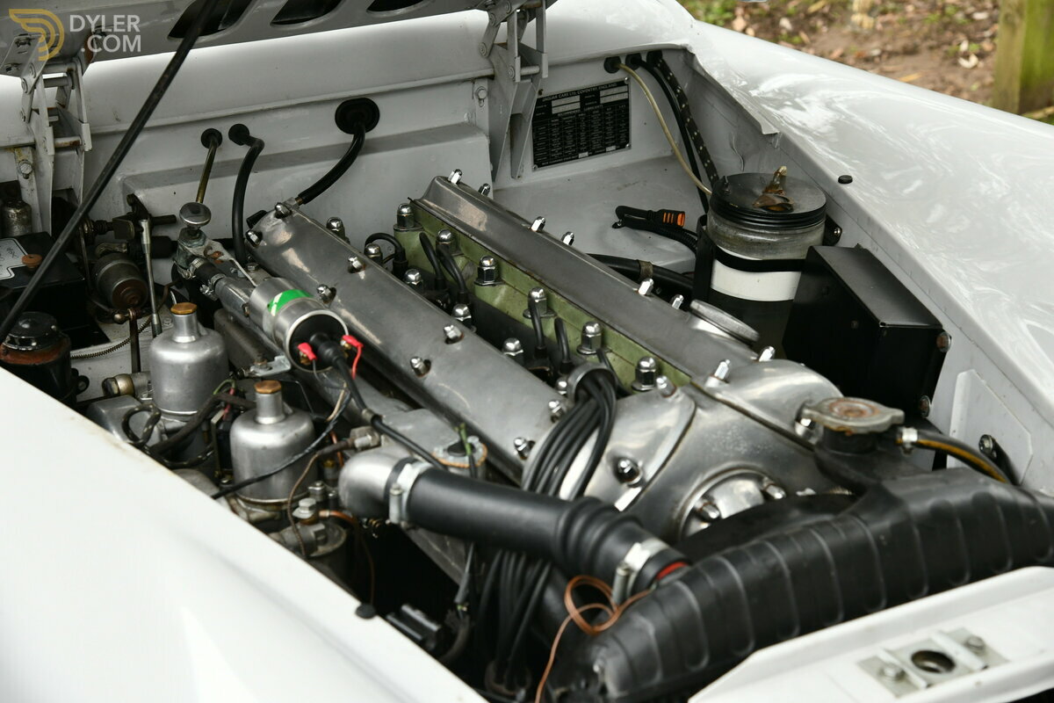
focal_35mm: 65
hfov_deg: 31.0
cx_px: 527
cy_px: 352
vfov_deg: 20.9
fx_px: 1903
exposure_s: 1/160
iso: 1250
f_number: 6.3
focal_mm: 65
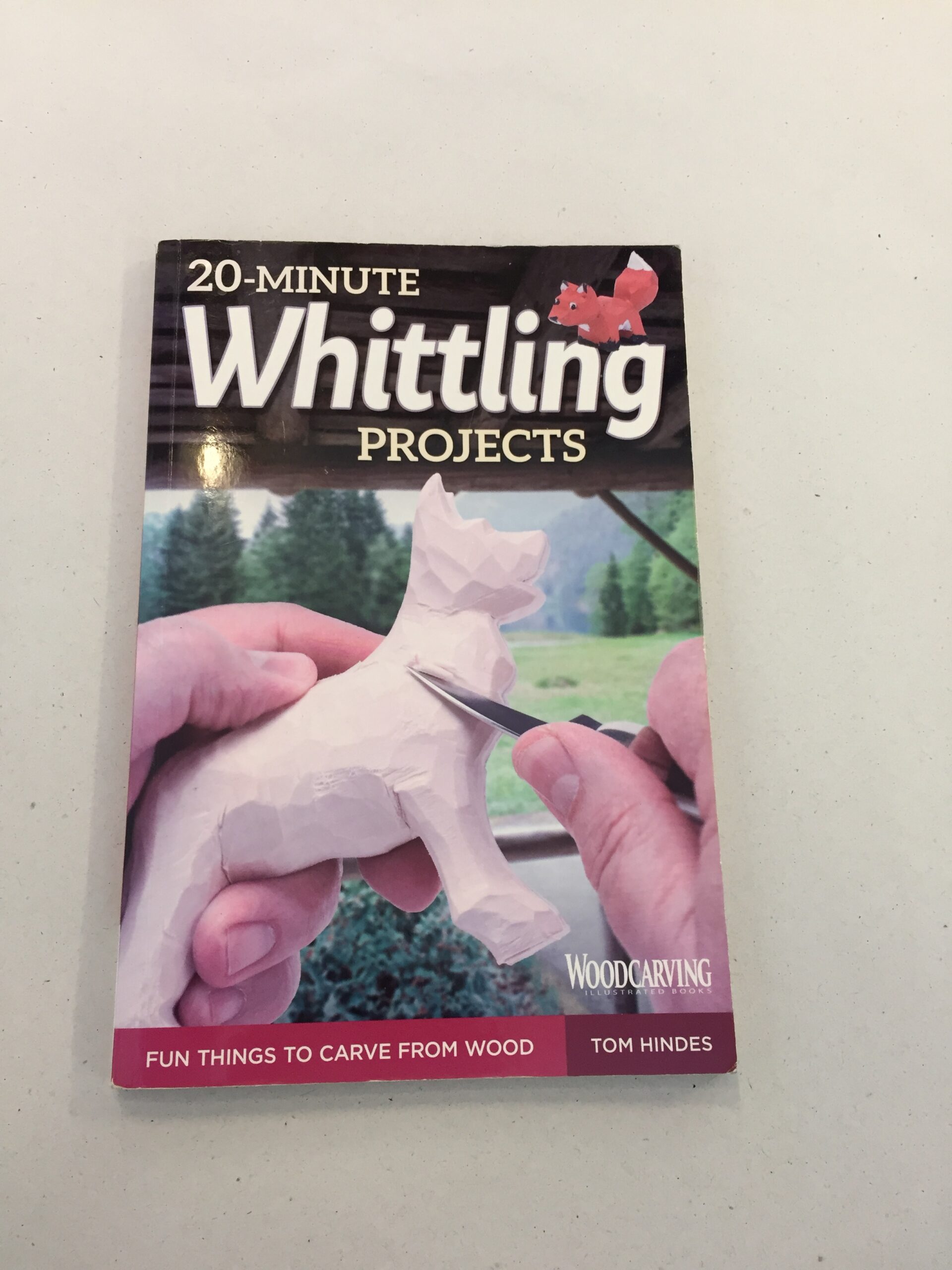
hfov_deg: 48.2
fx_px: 1063
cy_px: 635
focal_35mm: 29
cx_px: 476
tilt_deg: -76.9
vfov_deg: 61.7
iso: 100
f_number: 2.2
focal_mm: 4.15
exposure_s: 1/33
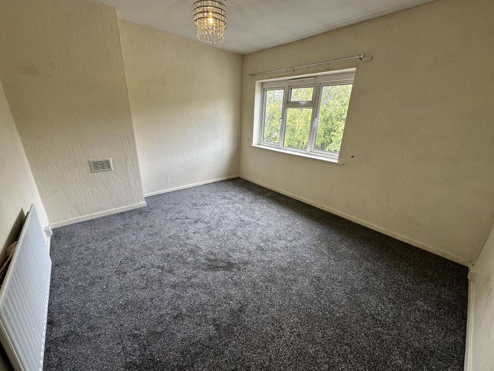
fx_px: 200
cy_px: 186
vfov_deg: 85.7
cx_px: 247
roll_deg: -1.7
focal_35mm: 14
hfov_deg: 102.1
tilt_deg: -19.3
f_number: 2.2
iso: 64
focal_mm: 2.22
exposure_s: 1/99
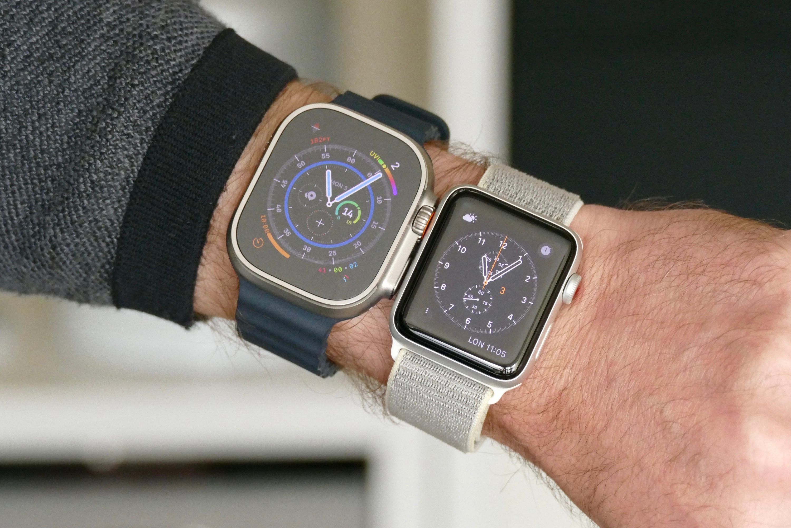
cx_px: 396
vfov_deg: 8.1
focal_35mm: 170
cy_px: 264
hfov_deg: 12.1
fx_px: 3735
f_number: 4
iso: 1600
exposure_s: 1/100
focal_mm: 61.93
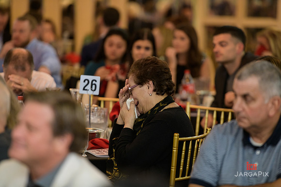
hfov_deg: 10.3
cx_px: 140
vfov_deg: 6.9
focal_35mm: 200
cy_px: 94
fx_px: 1561
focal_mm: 200
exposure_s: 1/125
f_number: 3.2
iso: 1000
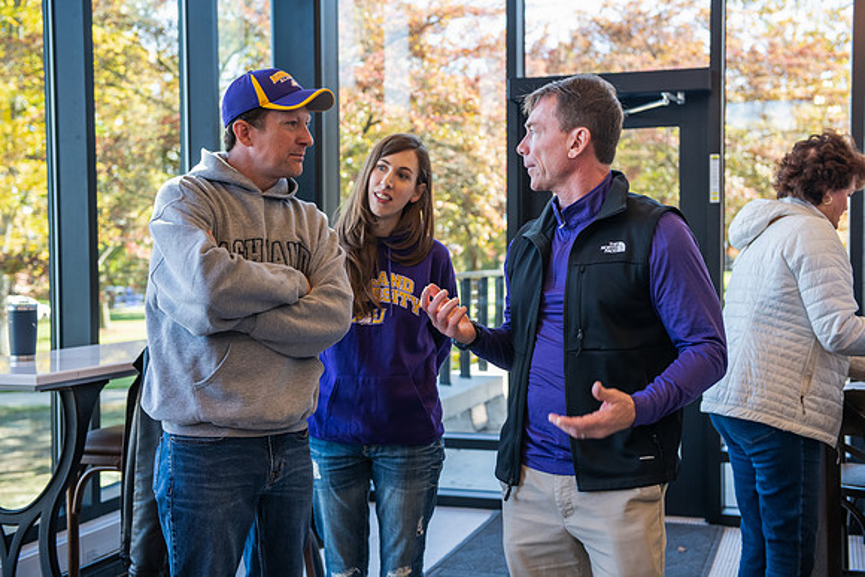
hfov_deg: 39.6
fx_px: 1202
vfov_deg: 27.0
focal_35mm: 50
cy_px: 288
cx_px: 432
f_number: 3.5
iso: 640
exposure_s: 1/250
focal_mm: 50
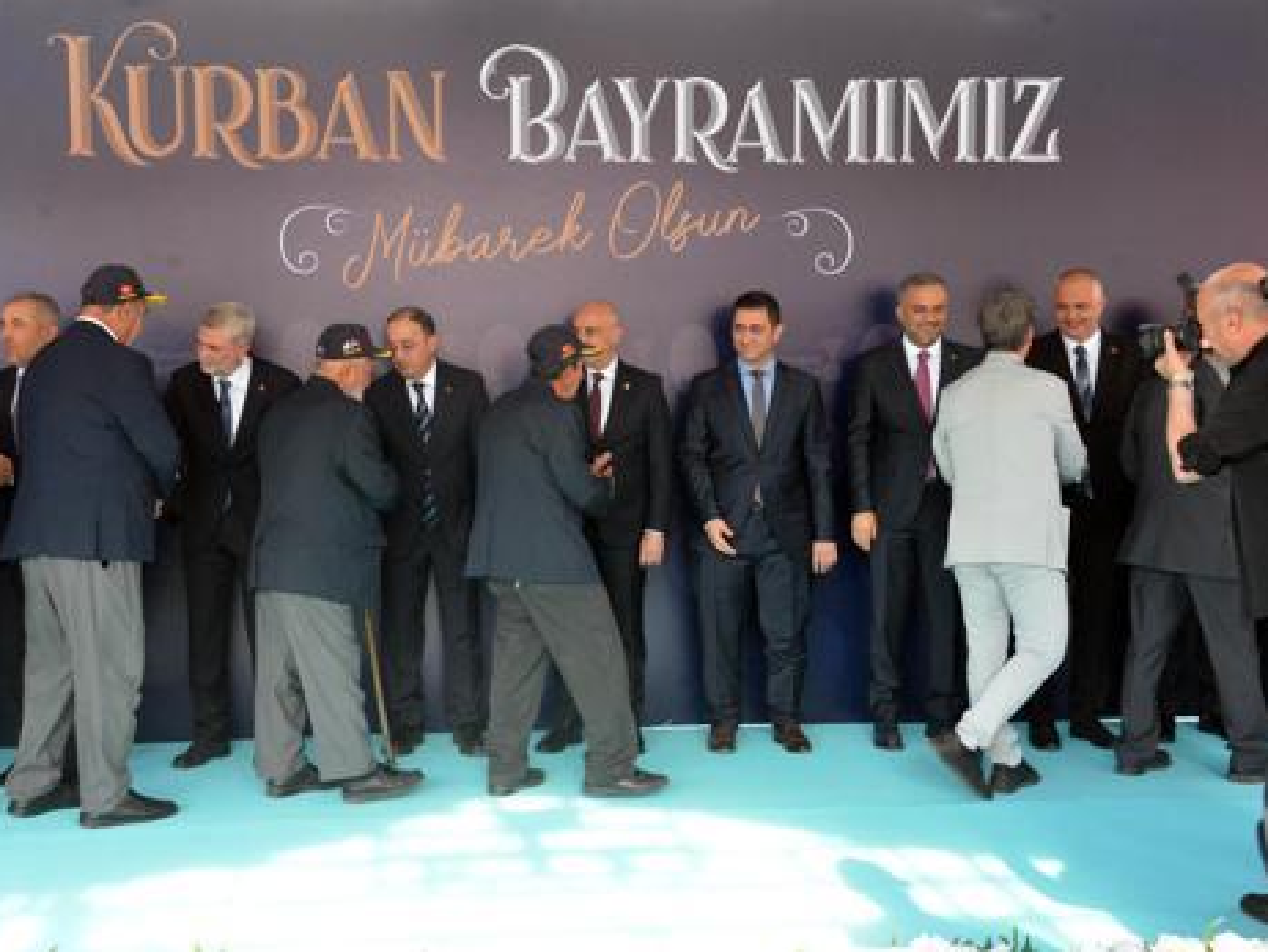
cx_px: 557
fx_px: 1759
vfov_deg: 30.3
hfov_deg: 39.6
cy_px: 475
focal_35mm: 48
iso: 5000
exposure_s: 1/200
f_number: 8
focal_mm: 44
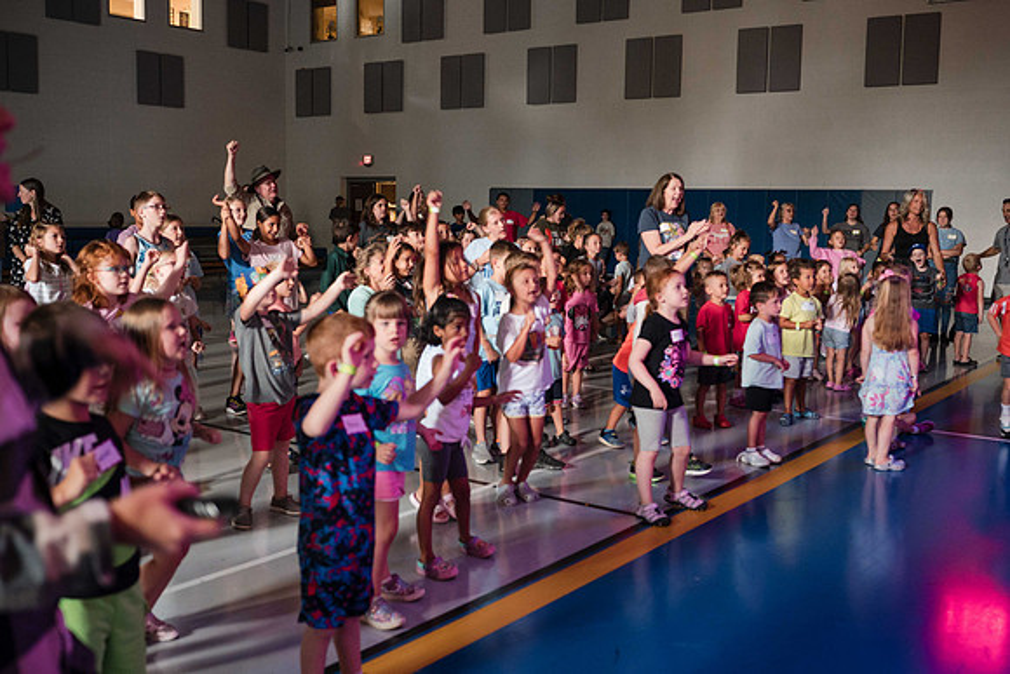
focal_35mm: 39
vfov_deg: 34.6
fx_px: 1081
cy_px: 330
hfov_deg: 50.1
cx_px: 504
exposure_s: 1/100
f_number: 2.8
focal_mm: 35
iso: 3200
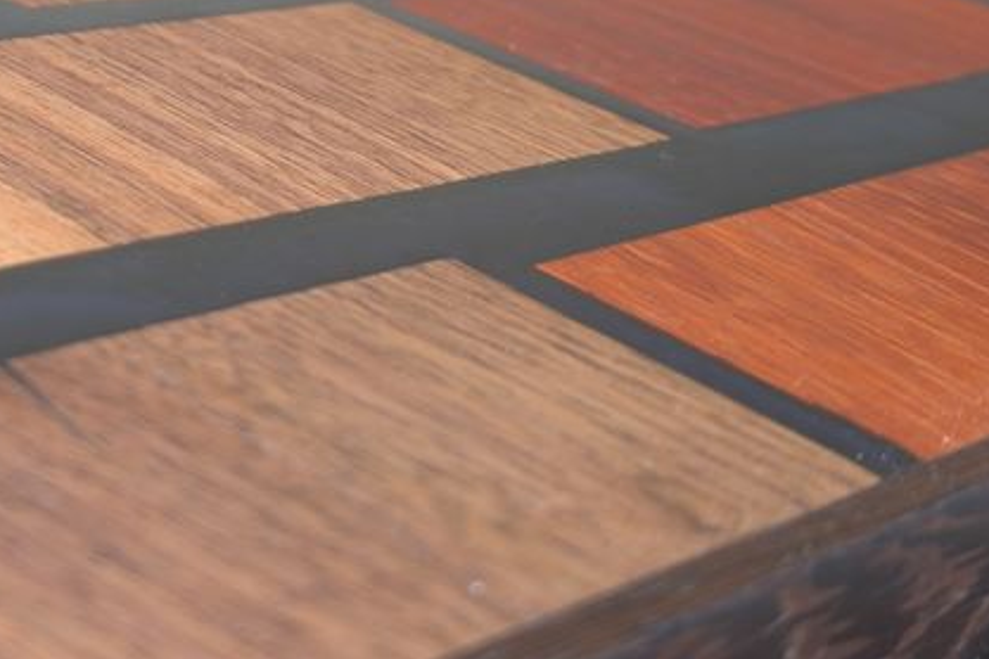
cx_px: 107
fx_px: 1978
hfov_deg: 27.1
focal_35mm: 72
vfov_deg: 18.6
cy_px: 64
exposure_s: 1/15
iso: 31
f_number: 1.68
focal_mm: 6.9
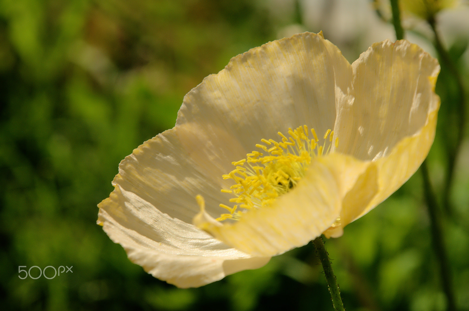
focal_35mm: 165
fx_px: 2147
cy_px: 156
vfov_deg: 8.3
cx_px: 234
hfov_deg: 12.5
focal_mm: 110
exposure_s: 1/200
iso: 200
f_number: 10
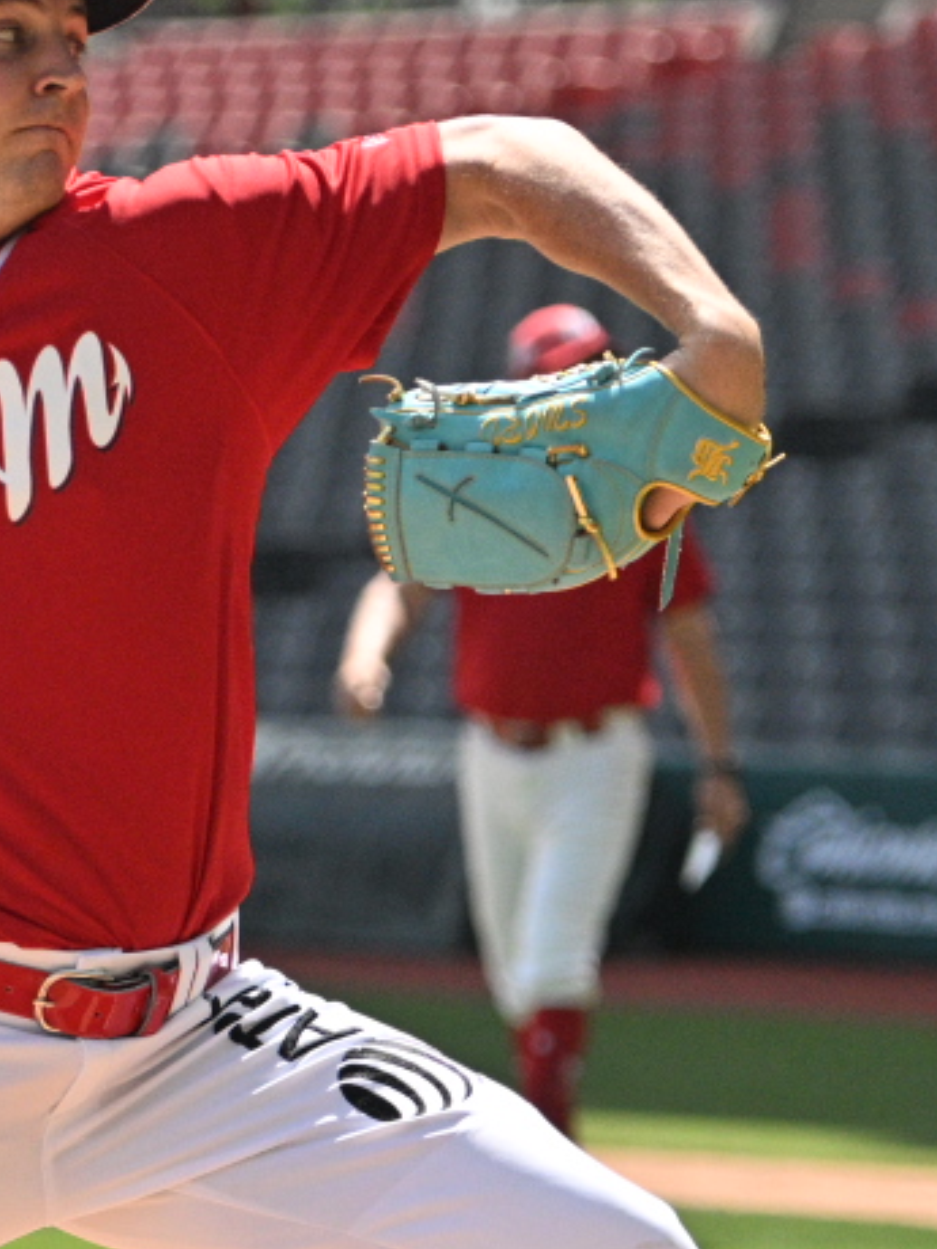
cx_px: -125
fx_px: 11982
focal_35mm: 332
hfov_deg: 4.5
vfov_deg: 6.0
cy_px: 793
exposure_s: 1/20000
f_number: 6.3
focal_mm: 98
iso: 1600
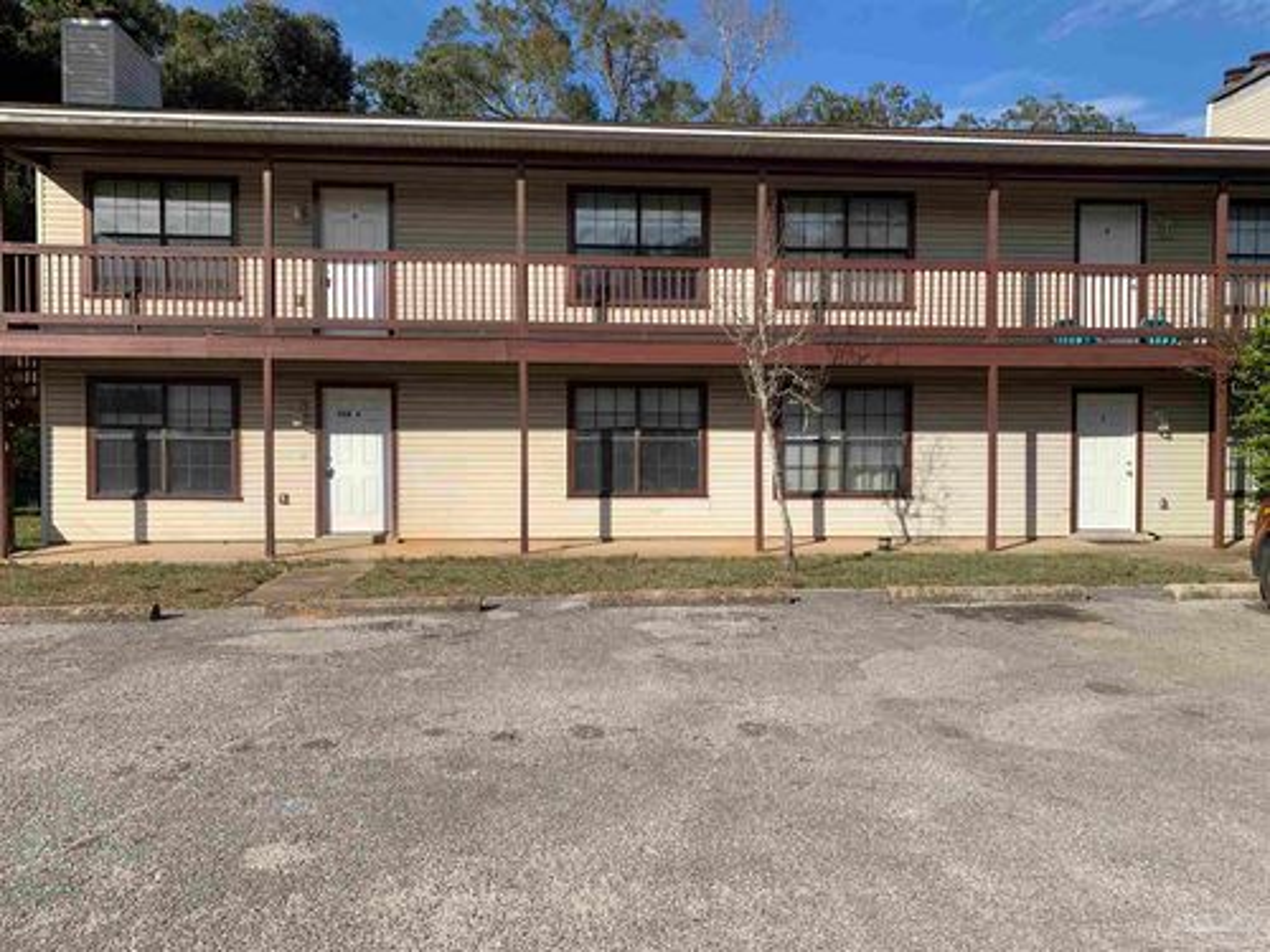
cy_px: 476
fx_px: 954
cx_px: 635
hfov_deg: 67.3
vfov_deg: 53.1
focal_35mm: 26
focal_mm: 4.25
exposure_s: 1/2755
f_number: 1.8
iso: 25
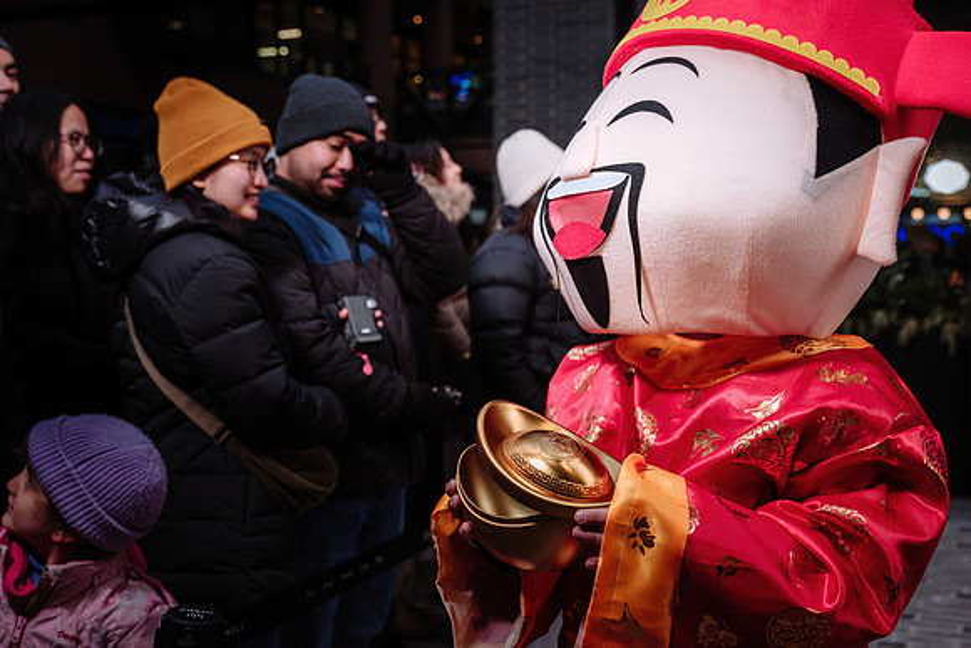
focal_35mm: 44
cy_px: 324
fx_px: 1187
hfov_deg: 44.5
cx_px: 486
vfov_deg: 30.5
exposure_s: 1/160
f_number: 3.6
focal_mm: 29.2
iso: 160
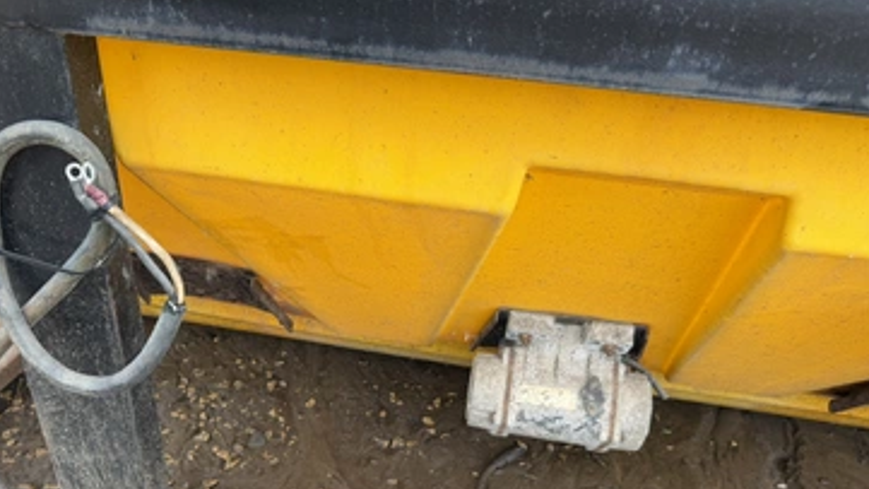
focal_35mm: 29
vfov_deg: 39.5
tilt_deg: -33.1
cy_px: 340
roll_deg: -5.6
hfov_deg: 65.9
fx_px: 668
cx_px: 392
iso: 64
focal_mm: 6.76
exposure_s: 1/121
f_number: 1.78
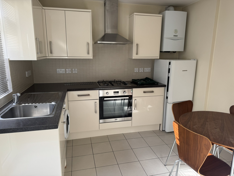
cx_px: 117
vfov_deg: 56.8
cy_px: 88
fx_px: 162
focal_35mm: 24
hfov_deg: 71.6
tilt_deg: -12.8
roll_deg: +0.3
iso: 64
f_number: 1.78
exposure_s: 1/121
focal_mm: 6.76
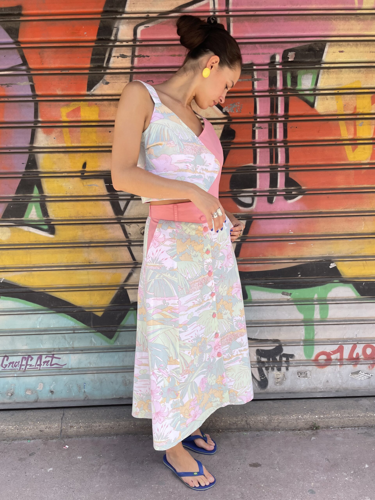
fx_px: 376
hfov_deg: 53.1
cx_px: 188
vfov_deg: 67.3
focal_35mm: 26
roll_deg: +2.2
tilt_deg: -8.9
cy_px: 250
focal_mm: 4.2
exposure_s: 1/590
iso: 32
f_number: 1.6
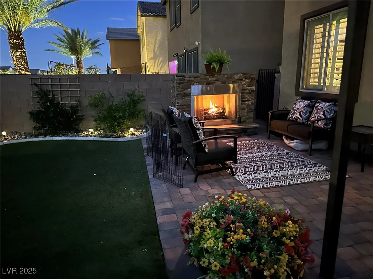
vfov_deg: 56.8
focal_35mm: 24
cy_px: 140
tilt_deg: -13.2
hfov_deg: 71.6
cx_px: 186
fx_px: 259
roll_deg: +0.8
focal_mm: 6.86
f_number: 1.78
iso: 6400
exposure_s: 1/9
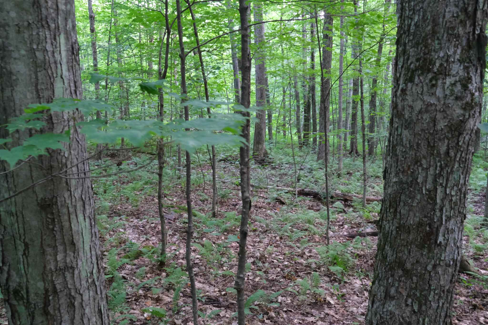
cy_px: 162
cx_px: 244
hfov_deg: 54.4
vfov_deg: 37.8
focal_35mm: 35
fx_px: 474
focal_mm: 23
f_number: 11
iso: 3200
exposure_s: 1/4.3
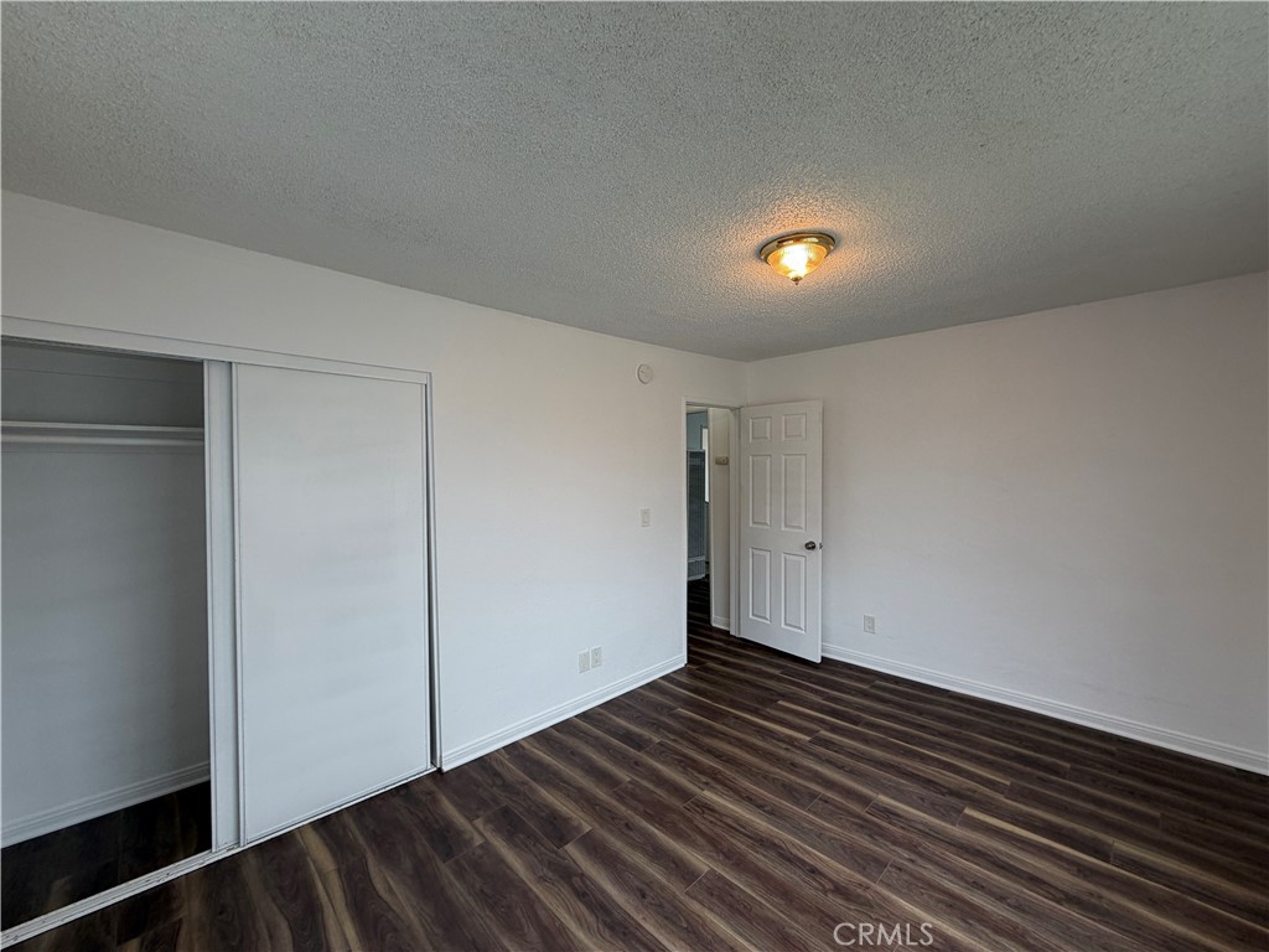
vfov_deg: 85.7
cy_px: 476
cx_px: 634
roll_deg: +0.1
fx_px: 513
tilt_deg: -2.5
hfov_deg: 102.1
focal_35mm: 14
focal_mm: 2.22
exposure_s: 1/120
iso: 64
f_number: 2.2
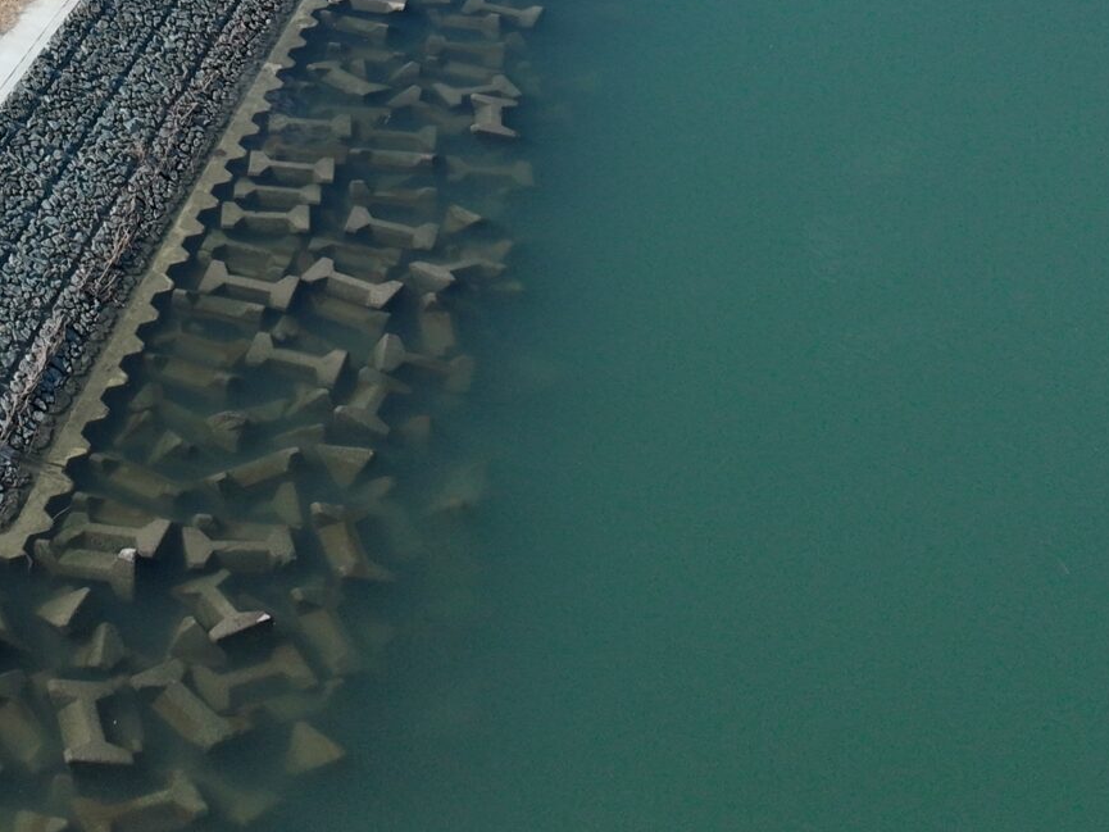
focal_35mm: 71
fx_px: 2275
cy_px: -338
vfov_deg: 18.8
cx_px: -83
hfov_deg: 25.6
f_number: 2.8
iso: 100
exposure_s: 1/2500
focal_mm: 12.29
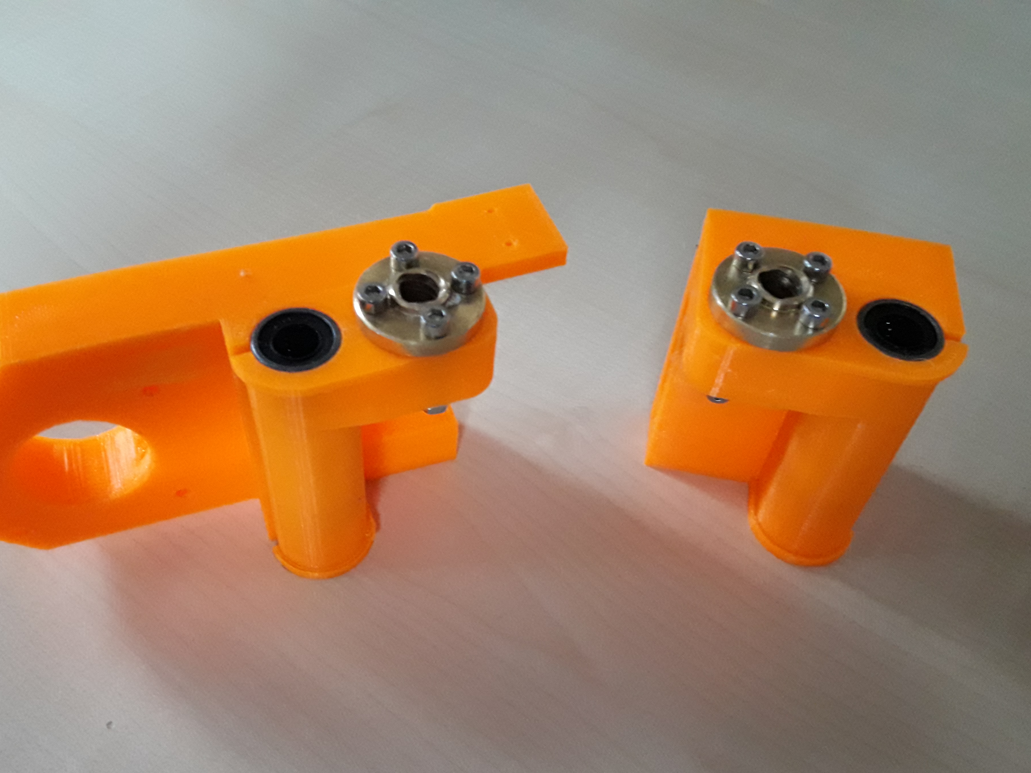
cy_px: 439
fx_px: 953
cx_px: 450
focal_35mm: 32
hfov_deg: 56.6
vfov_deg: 44.1
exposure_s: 1/17
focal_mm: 3.7
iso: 500
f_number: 1.9
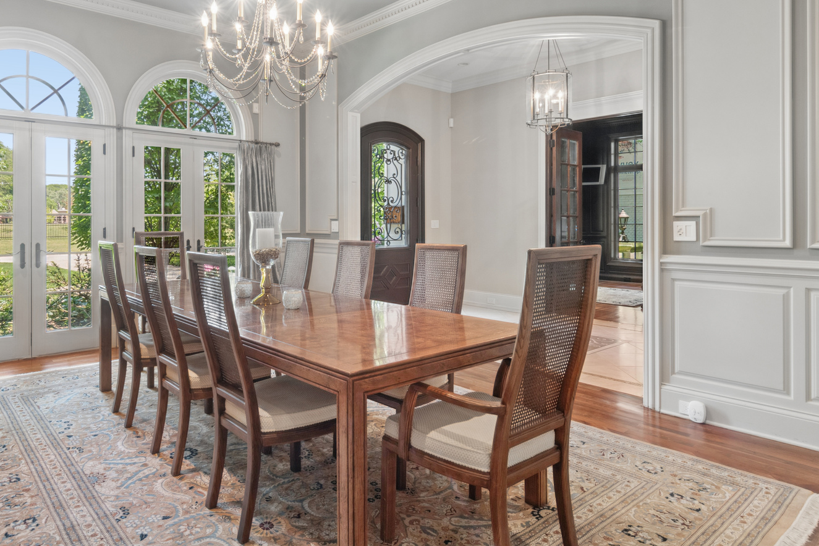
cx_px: 347
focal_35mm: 22
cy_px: 228
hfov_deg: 78.0
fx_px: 501
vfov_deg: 56.9
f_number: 8
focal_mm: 12
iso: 200
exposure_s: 1/6
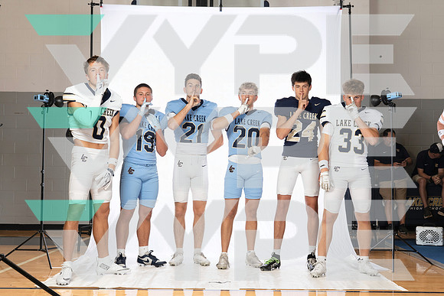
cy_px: 148
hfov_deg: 40.3
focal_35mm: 49
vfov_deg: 27.5
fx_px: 604
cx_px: 222
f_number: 7.1
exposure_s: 1/250
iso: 640
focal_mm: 49
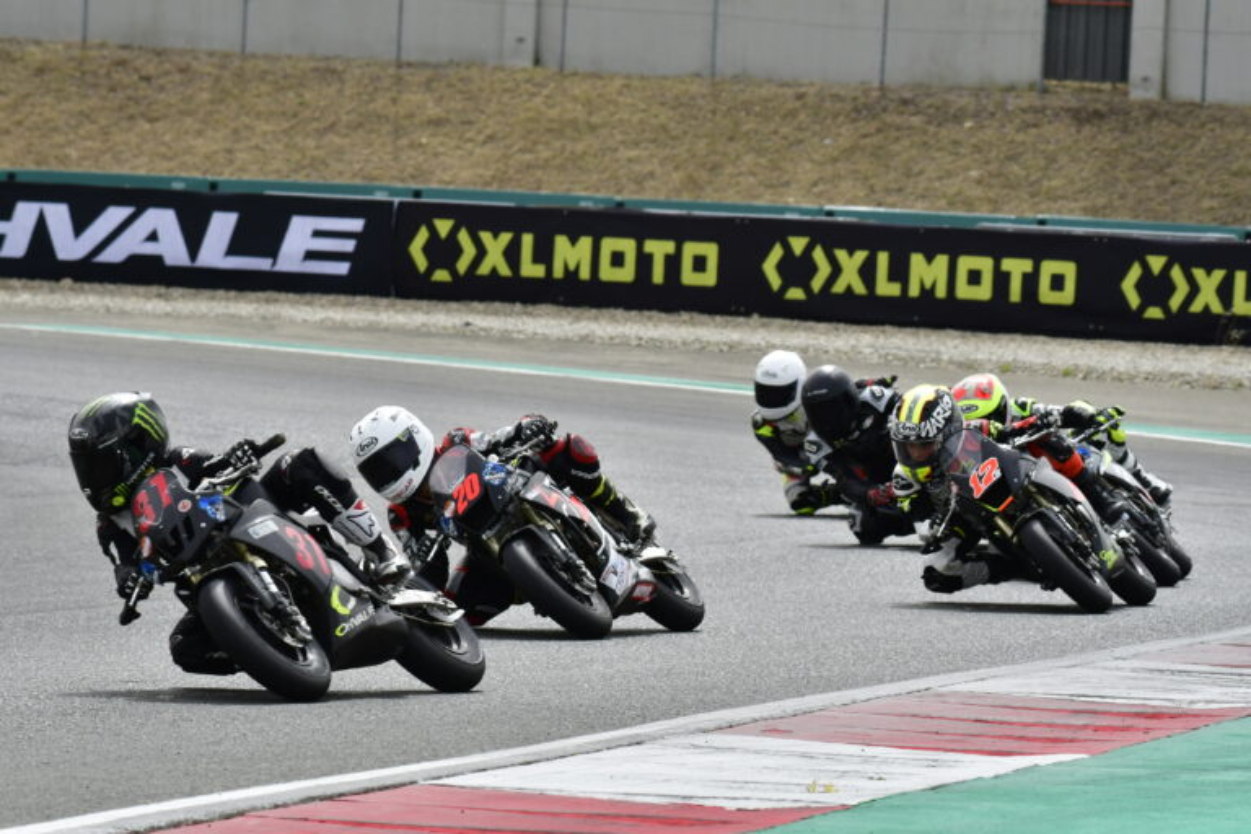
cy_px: 417
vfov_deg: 4.6
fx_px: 10424
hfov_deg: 6.9
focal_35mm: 300
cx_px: 626
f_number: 10
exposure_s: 1/1250
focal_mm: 200
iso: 800
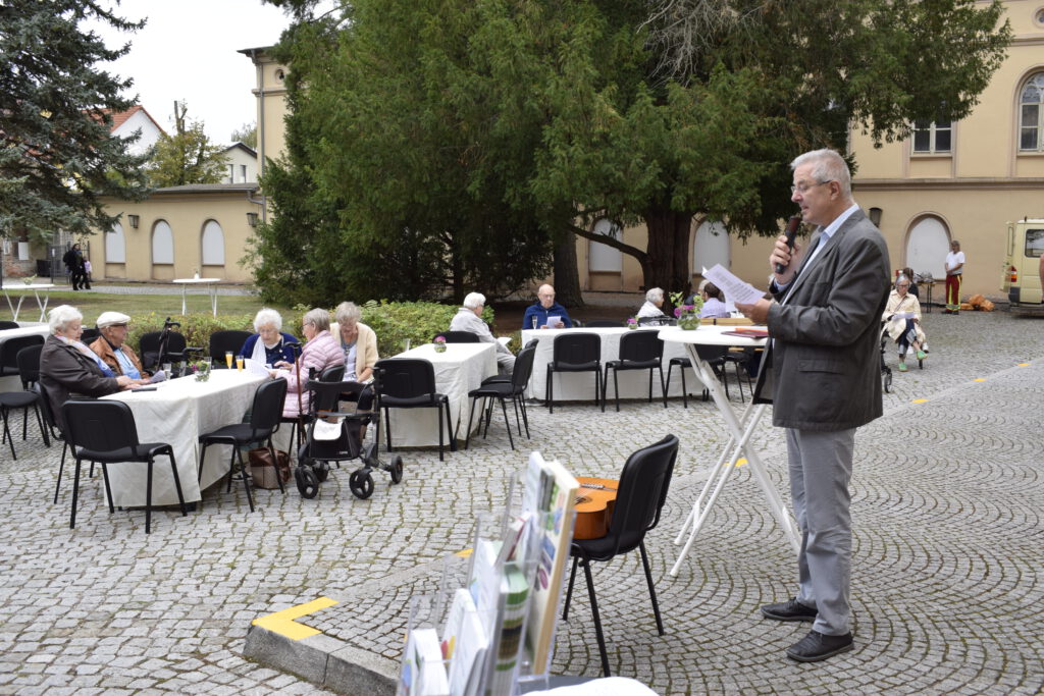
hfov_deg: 53.1
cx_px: 522
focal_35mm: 36
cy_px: 348
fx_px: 1044
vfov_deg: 36.9
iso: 400
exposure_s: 1/200
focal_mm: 24
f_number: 7.1
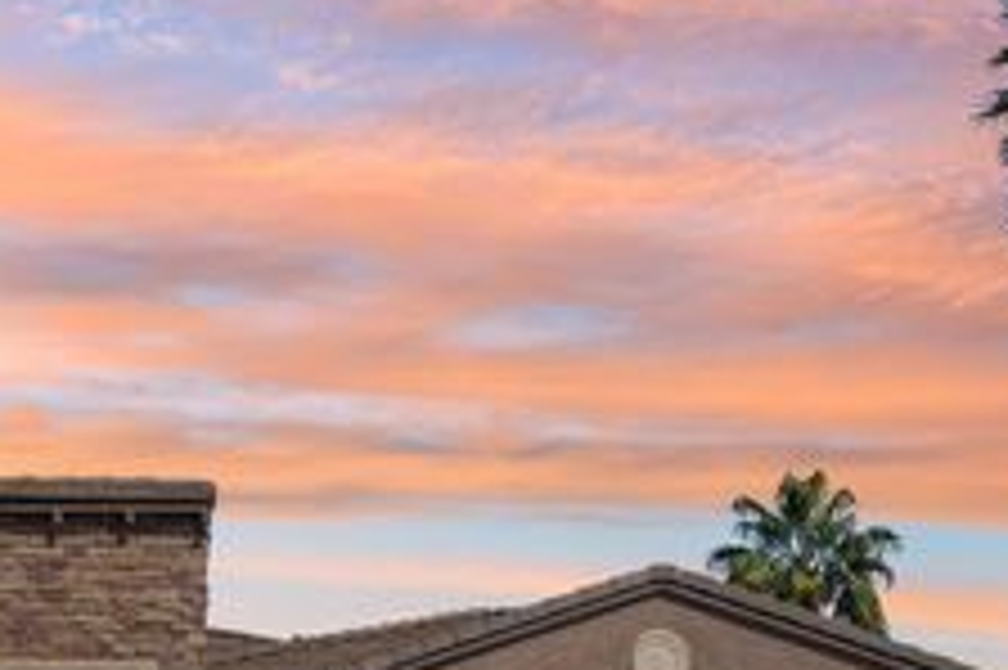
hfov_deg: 32.8
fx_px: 1654
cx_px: 180
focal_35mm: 59
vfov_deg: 22.6
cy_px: 551
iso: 400
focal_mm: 26.5
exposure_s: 1/1600
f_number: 8
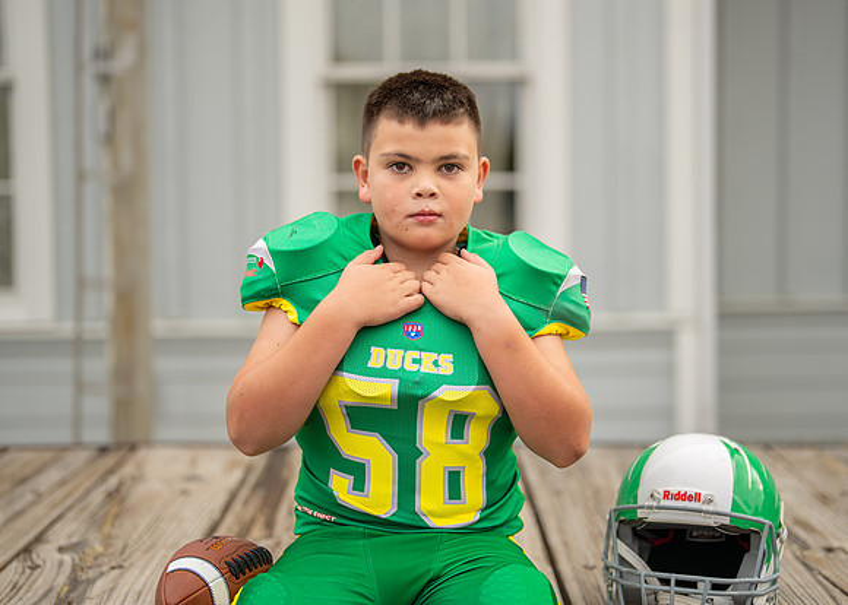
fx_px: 1393
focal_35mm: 58
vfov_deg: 24.5
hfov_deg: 33.8
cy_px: 273
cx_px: 438
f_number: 1.2
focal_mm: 50
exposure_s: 1/1600
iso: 125
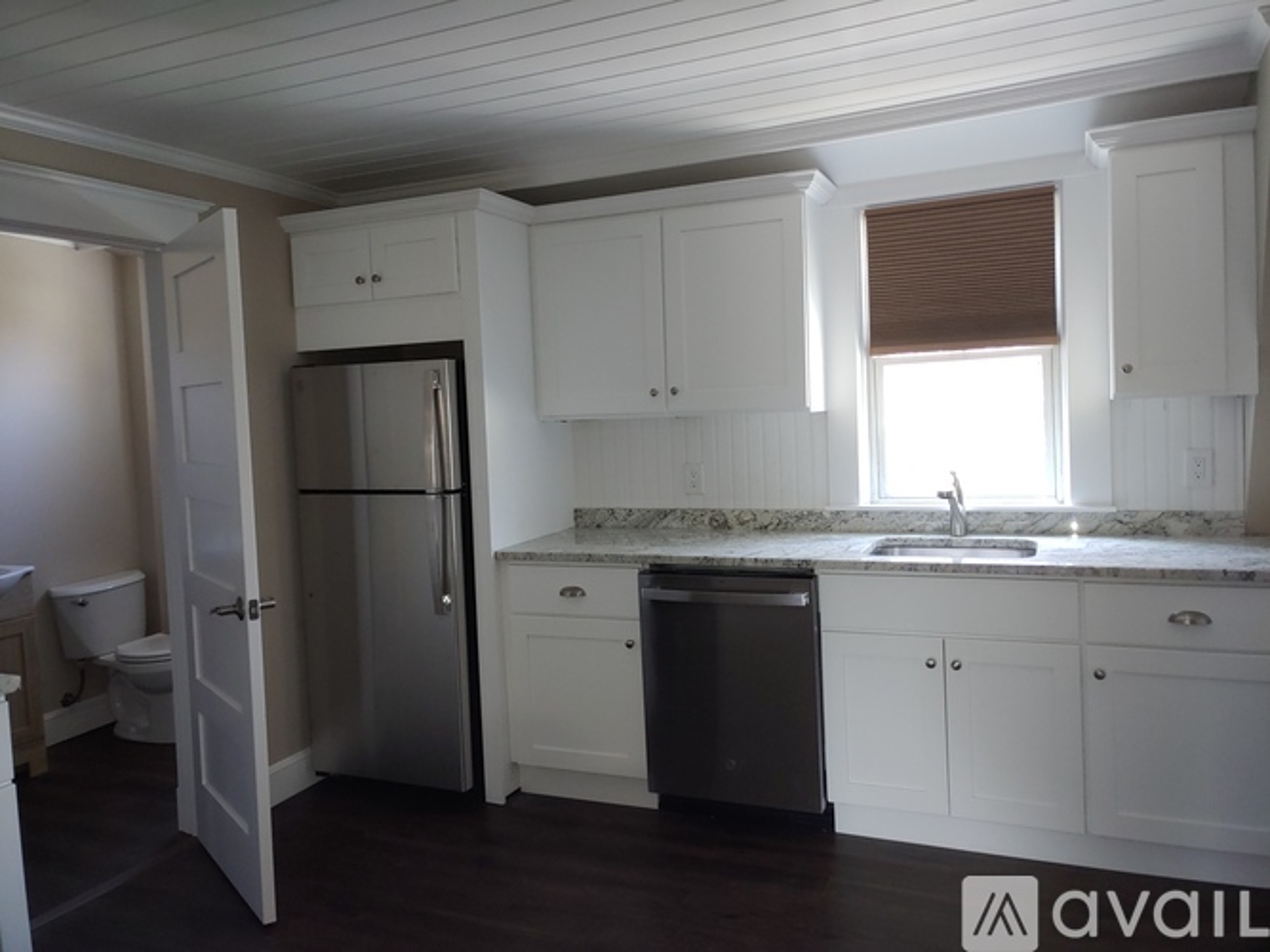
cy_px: 476
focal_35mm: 26
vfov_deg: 53.0
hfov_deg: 67.3
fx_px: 954
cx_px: 635
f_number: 1.8
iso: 100
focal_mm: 4.36
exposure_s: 1/30
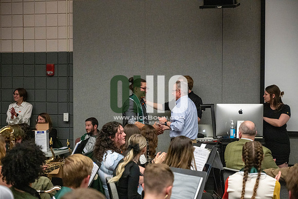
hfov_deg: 28.8
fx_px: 580
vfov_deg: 19.5
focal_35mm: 70
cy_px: 100
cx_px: 149
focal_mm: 70
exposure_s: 1/500
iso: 10000
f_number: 4
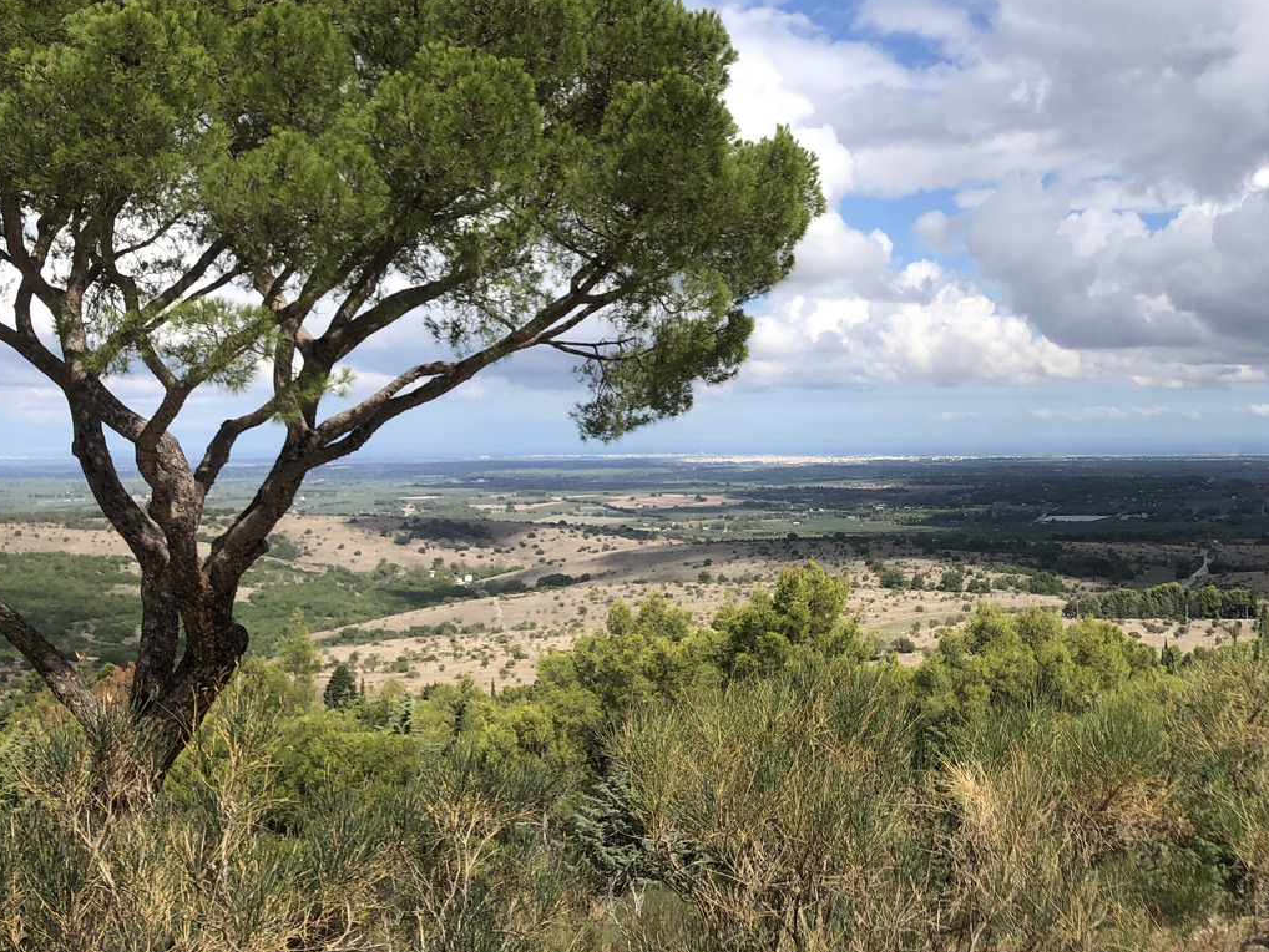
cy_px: 462
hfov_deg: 41.9
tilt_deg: -2.4
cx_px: 922
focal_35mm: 44
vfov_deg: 32.9
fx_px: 1613
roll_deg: +0.9
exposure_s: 1/2703
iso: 20
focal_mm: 4
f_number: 1.8
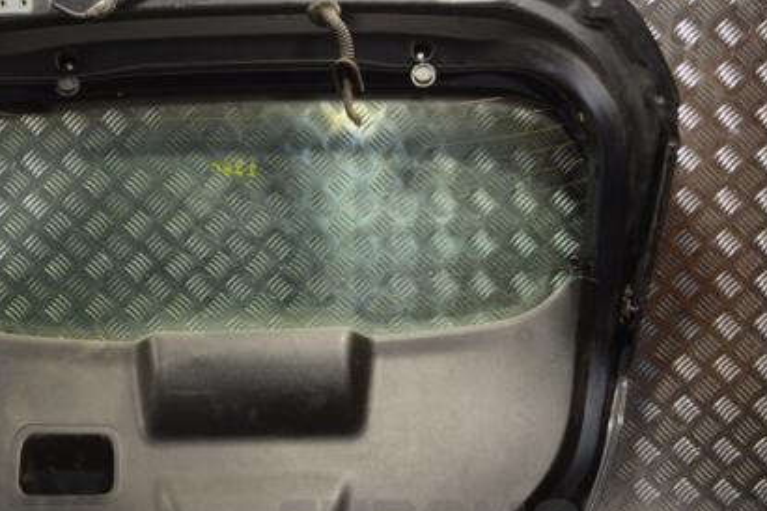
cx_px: 244
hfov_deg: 28.6
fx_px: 1491
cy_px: 280
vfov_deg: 19.5
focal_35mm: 70
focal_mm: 32
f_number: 4.8
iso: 160
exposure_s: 1/30
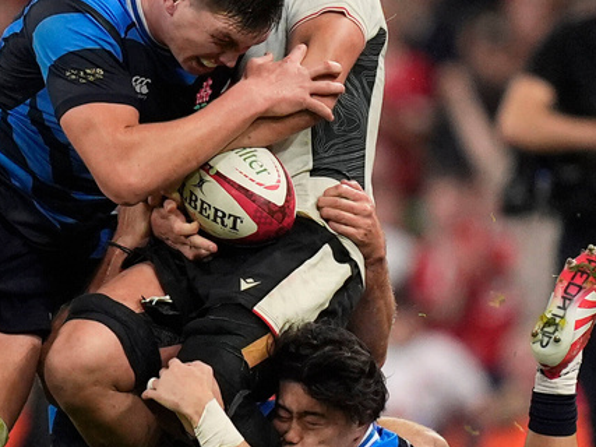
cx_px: 251
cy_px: 254
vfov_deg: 1.6
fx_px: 15887
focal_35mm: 923
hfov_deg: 2.1
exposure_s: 1/2000
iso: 2500
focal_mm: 400
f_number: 2.8
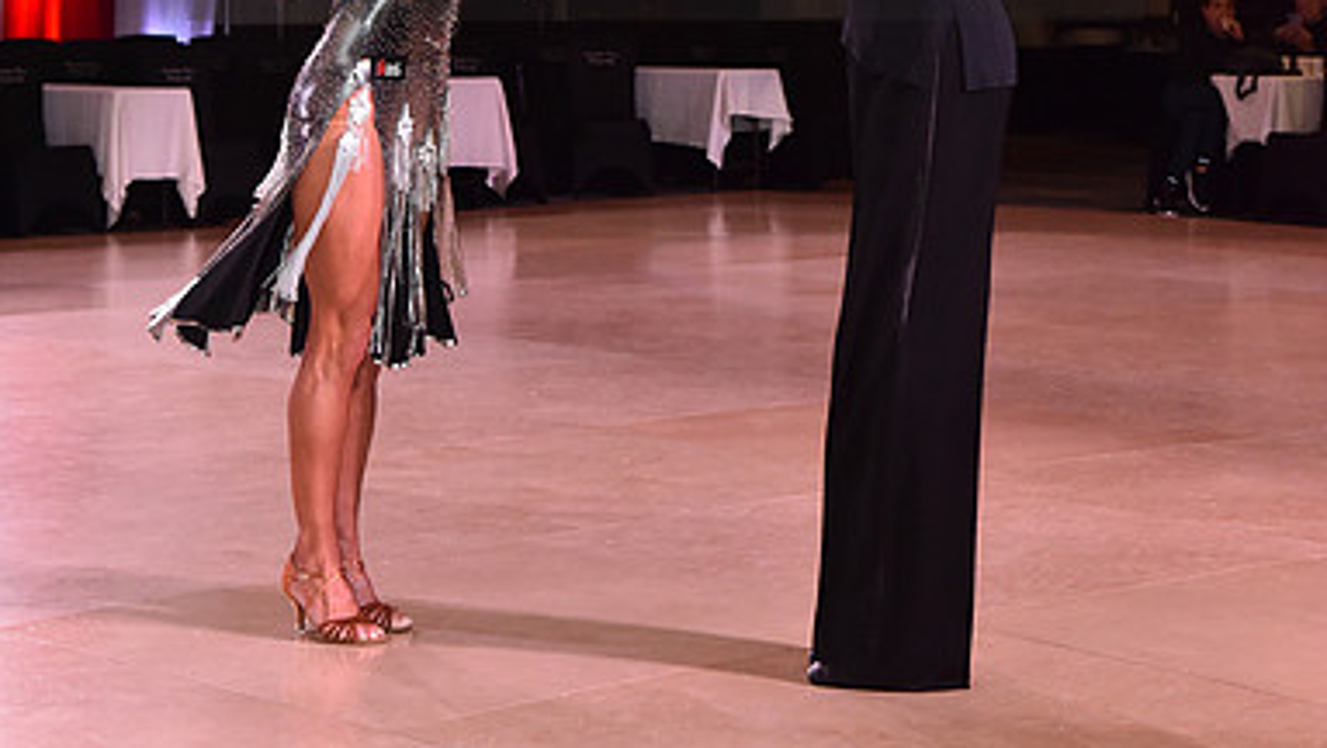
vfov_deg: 12.9
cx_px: 667
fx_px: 3239
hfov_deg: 23.2
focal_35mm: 92
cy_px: -94
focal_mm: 58
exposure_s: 1/320
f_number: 6.3
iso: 2500
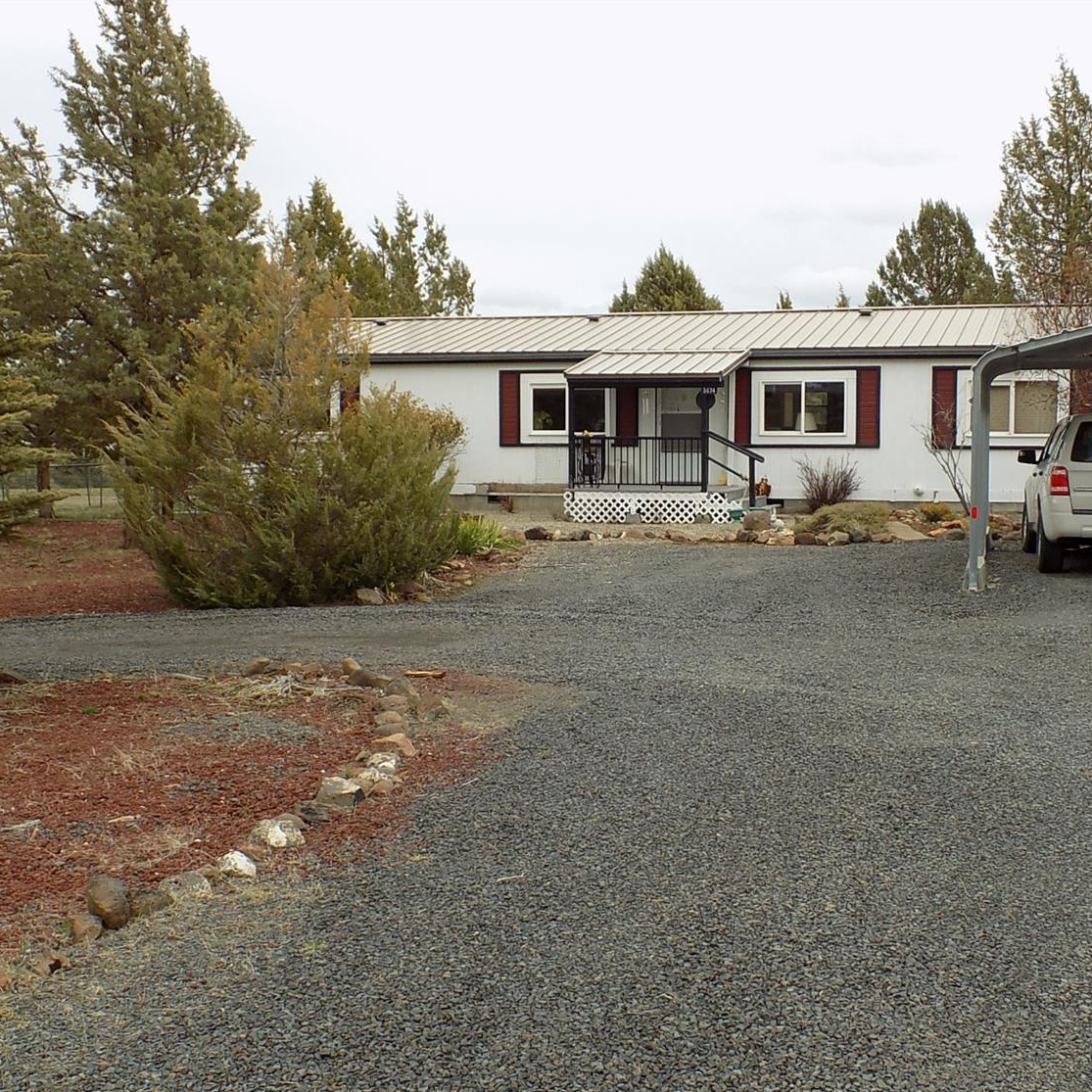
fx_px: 1570
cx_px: 597
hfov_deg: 38.3
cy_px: 547
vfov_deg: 38.3
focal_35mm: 44
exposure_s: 1/400
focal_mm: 6.6
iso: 80
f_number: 3.5
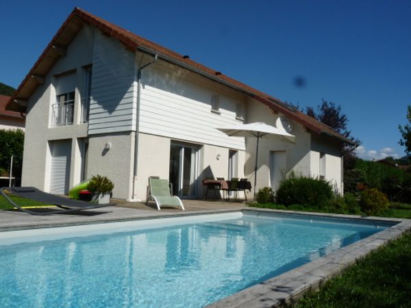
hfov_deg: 61.7
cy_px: 154
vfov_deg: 48.2
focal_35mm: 29
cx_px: 206
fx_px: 344
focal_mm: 5.2
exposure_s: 1/400
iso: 100
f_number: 8
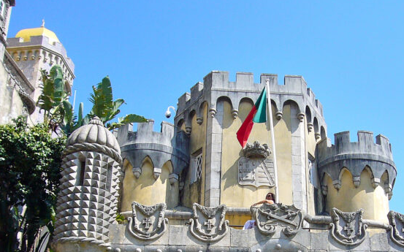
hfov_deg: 36.7
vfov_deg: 22.5
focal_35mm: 55
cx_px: 256
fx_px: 605
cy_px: 260
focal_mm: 4.6
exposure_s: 1/320
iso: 80
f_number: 5.6
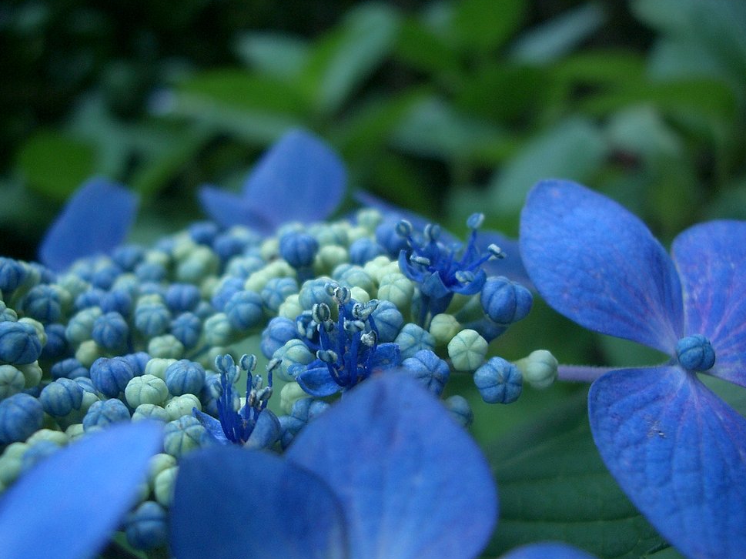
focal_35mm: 37
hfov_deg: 50.1
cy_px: 285
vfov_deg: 38.6
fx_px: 797
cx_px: 357
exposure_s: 1/60
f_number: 2.6
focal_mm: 5.8
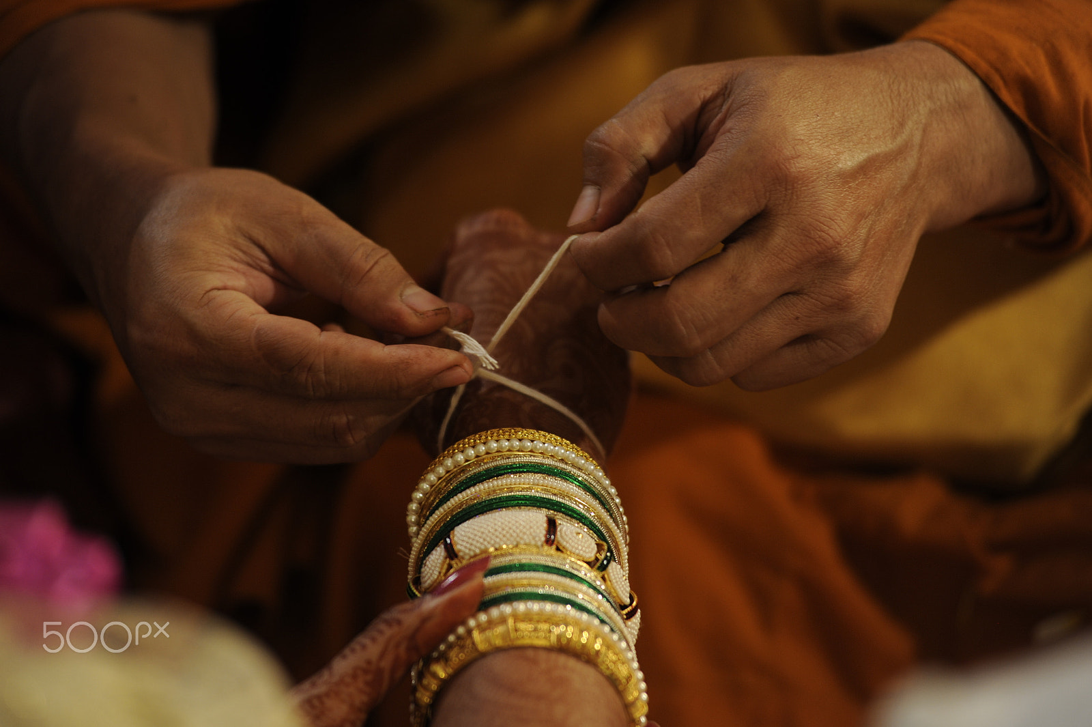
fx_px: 6063
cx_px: 546
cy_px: 364
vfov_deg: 6.9
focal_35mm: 200
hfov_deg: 10.3
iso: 500
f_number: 3.5
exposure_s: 1/200
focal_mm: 200
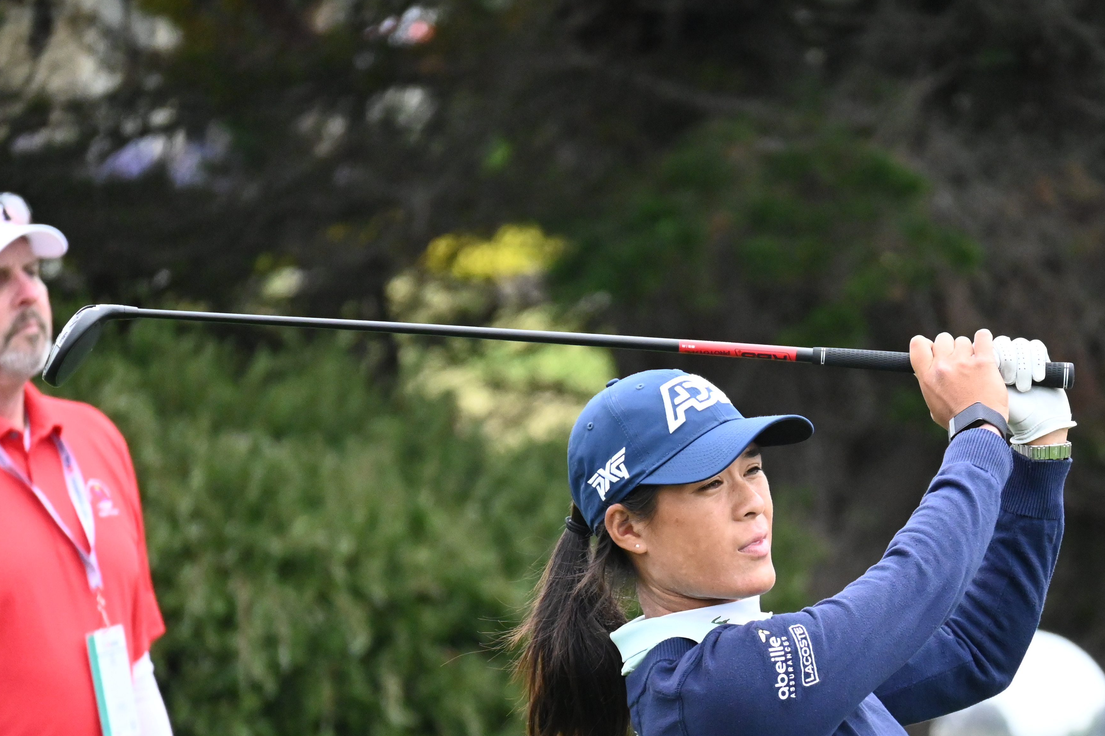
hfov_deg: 3.4
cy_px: 577
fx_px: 18415
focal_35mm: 600
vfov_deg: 2.3
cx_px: 769
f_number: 6.3
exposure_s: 1/4000
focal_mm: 250
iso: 3600
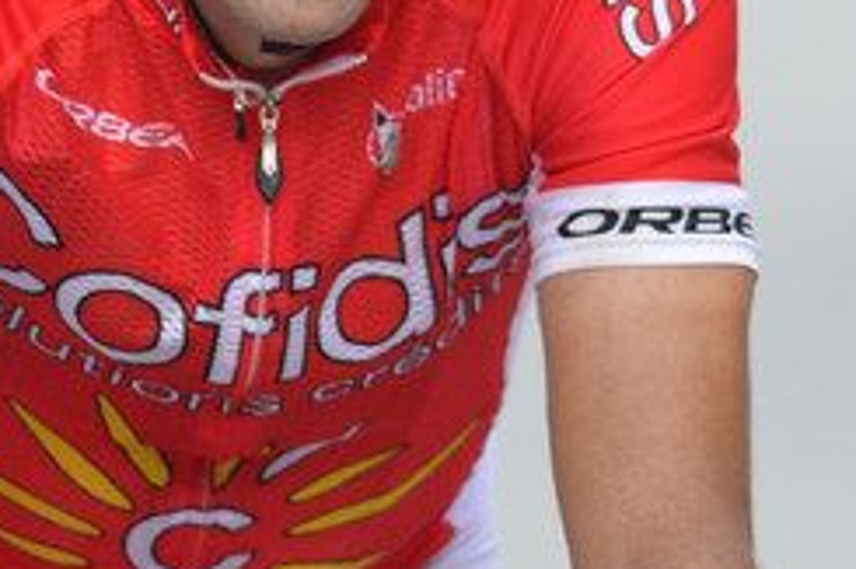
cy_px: -96
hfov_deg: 1.6
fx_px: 29844
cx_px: 454
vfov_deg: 1.1
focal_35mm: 1256
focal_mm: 300
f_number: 4
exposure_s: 1/2000
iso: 1800
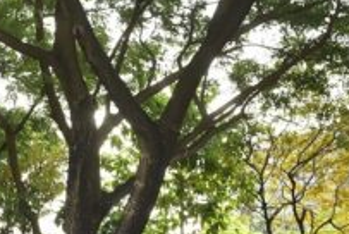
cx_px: 86
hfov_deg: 17.4
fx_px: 1136
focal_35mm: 117
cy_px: 323
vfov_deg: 11.4
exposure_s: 1/200
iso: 640
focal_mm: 31
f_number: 6.3
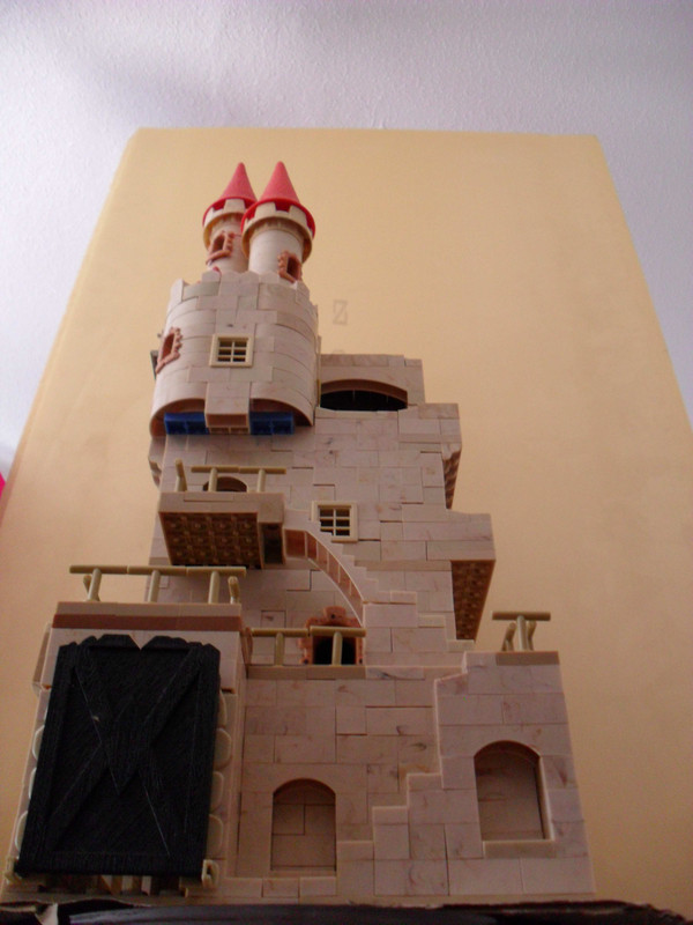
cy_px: 462
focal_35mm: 35
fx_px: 934
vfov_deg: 52.6
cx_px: 346
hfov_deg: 40.7
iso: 240
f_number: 3
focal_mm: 6.3
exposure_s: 1/30
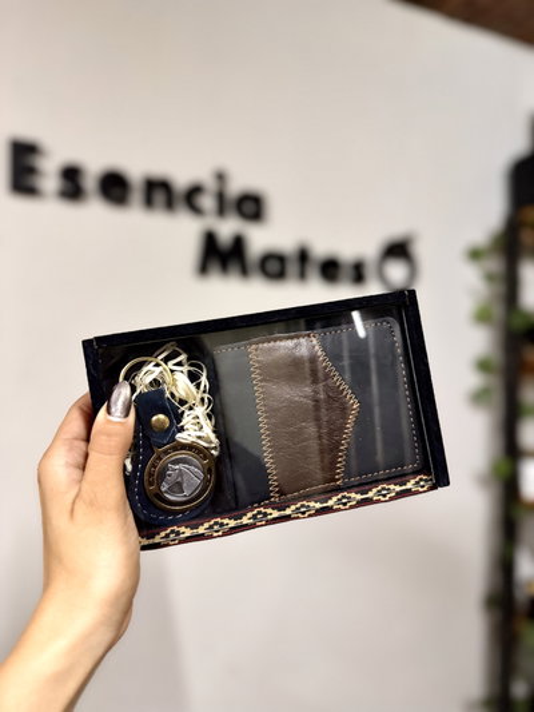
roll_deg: +1.9
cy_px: 356
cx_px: 267
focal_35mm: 24
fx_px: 493
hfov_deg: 56.8
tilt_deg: -2.4
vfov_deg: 71.6
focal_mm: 6.76
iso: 500
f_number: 1.78
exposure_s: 1/50
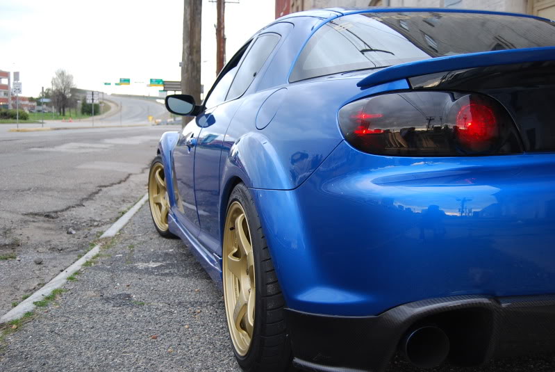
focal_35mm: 39
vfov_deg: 34.3
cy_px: 186
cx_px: 278
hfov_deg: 49.5
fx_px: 602
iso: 360
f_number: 4.2
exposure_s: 1/30
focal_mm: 26
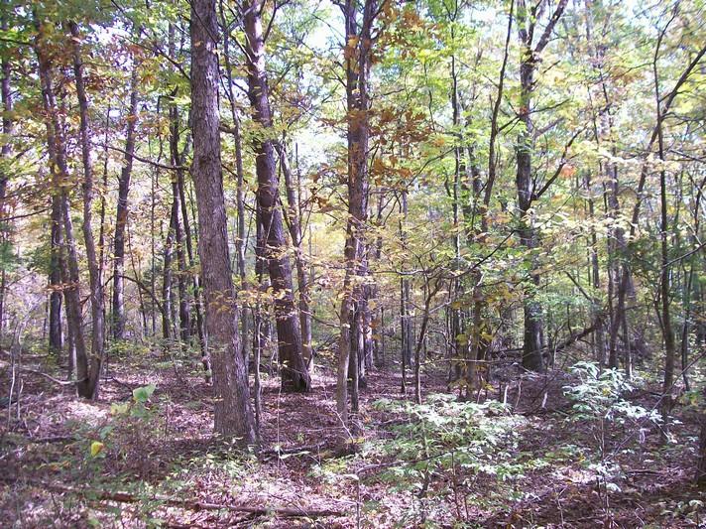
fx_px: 734
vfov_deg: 39.6
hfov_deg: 51.4
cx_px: 353
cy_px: 264
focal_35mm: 36
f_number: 2.7
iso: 80
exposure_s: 1/71.9
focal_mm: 6
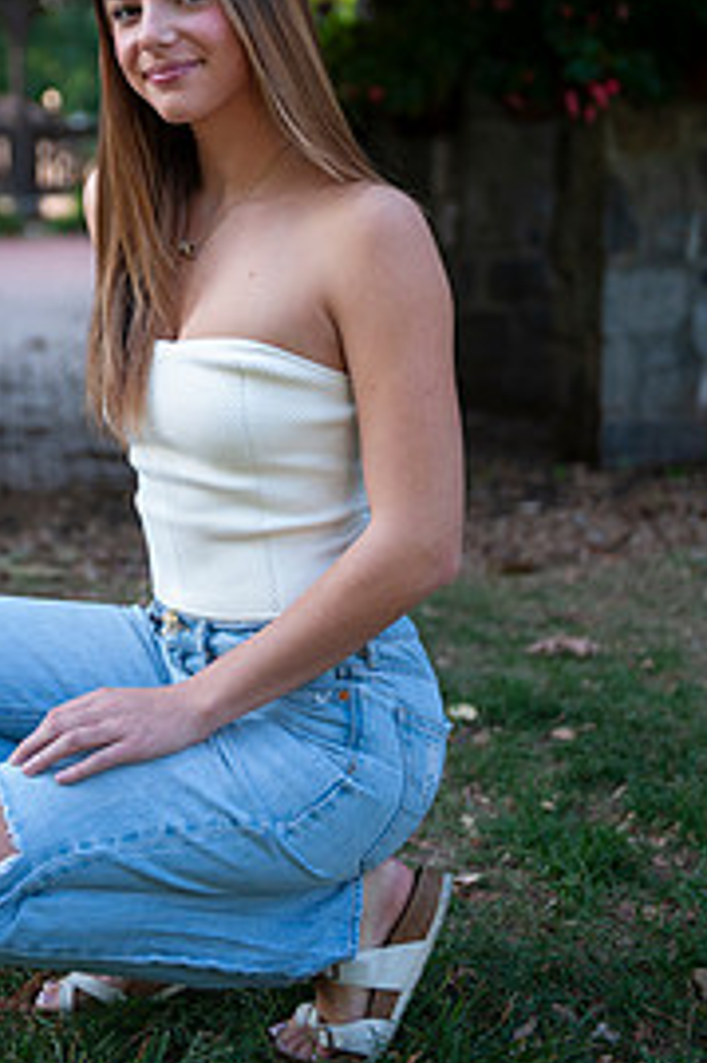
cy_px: 304
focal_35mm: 87
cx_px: 176
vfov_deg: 23.2
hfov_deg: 15.6
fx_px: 2566
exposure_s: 1/200
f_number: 2.8
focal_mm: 52
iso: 100
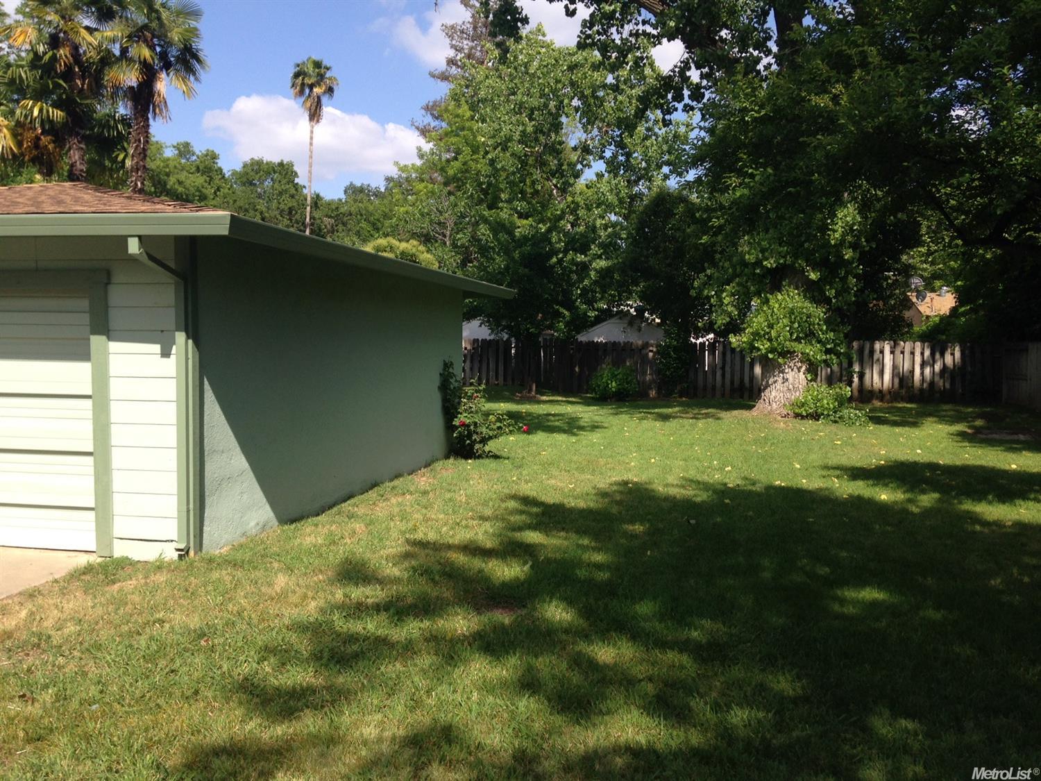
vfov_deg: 42.9
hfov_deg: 55.4
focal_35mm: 33
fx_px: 992
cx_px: 520
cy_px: 390
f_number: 2.4
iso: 50
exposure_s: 1/1106
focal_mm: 4.12
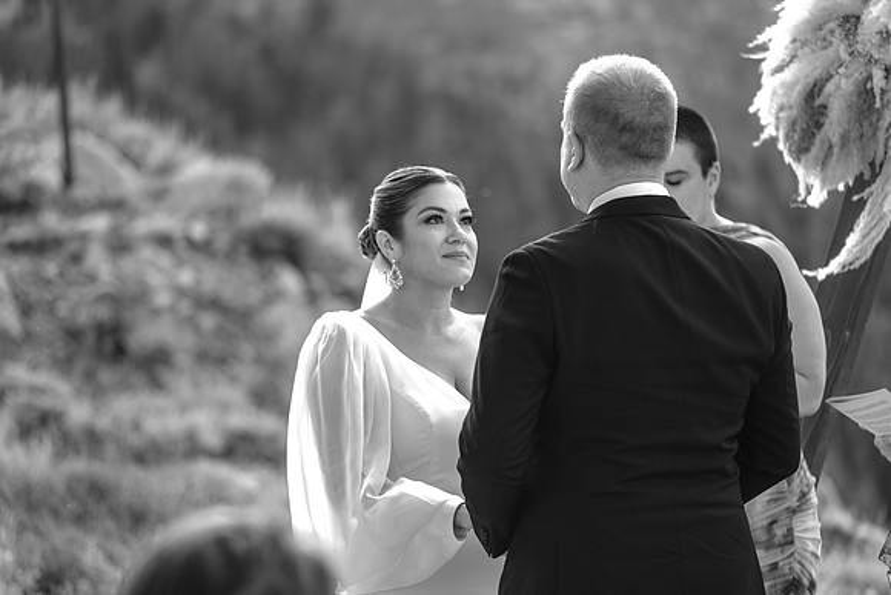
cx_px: 446
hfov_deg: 10.6
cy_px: 298
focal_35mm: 194
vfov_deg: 7.1
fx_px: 4802
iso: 400
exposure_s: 1/180
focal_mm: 129.2
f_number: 2.8
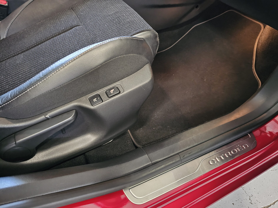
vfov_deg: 58.9
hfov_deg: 73.9
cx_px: 139
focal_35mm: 23
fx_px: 185
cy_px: 104
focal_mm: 6.3
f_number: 1.7
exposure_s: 1/16.7
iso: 1600
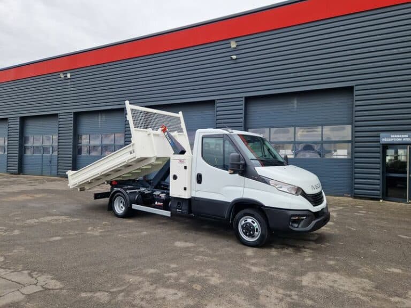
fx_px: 273
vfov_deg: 58.9
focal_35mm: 23
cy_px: 154
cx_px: 206
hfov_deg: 73.9
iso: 50
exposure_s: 1/2062
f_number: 1.8
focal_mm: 5.4
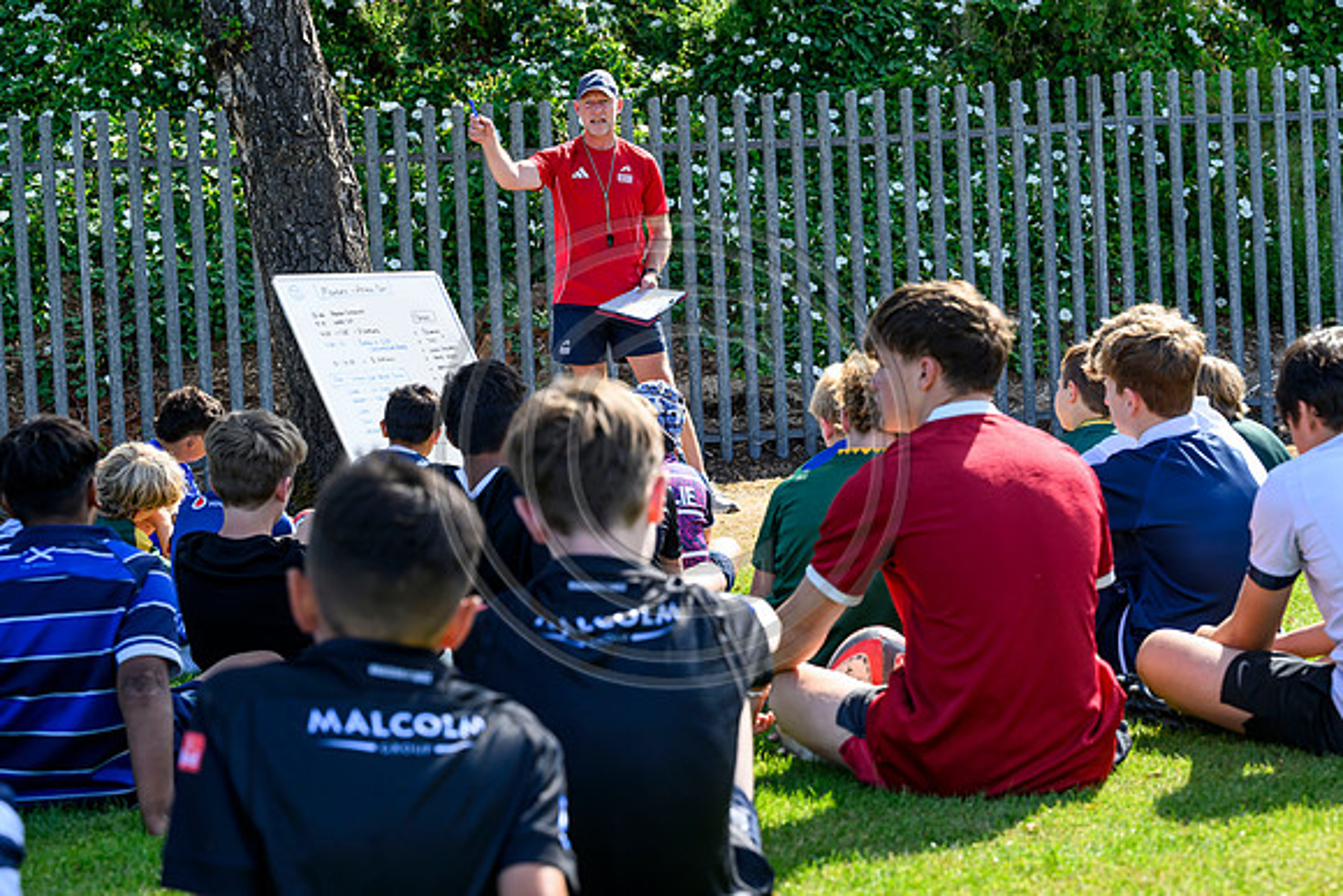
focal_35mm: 70
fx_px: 2612
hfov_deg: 28.8
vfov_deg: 19.5
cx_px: 672
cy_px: 448
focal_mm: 70
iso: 500
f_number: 5.6
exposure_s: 1/640
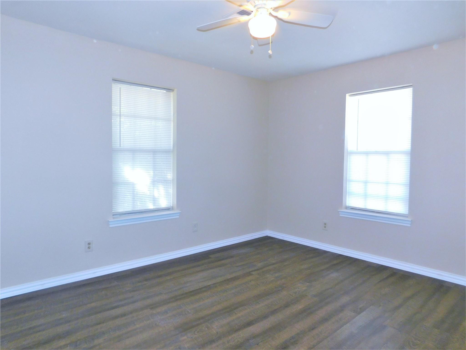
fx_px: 310
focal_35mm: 23
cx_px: 233
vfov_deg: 58.9
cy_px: 175
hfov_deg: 73.9
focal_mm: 4
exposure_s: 1/30
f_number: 3
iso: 200
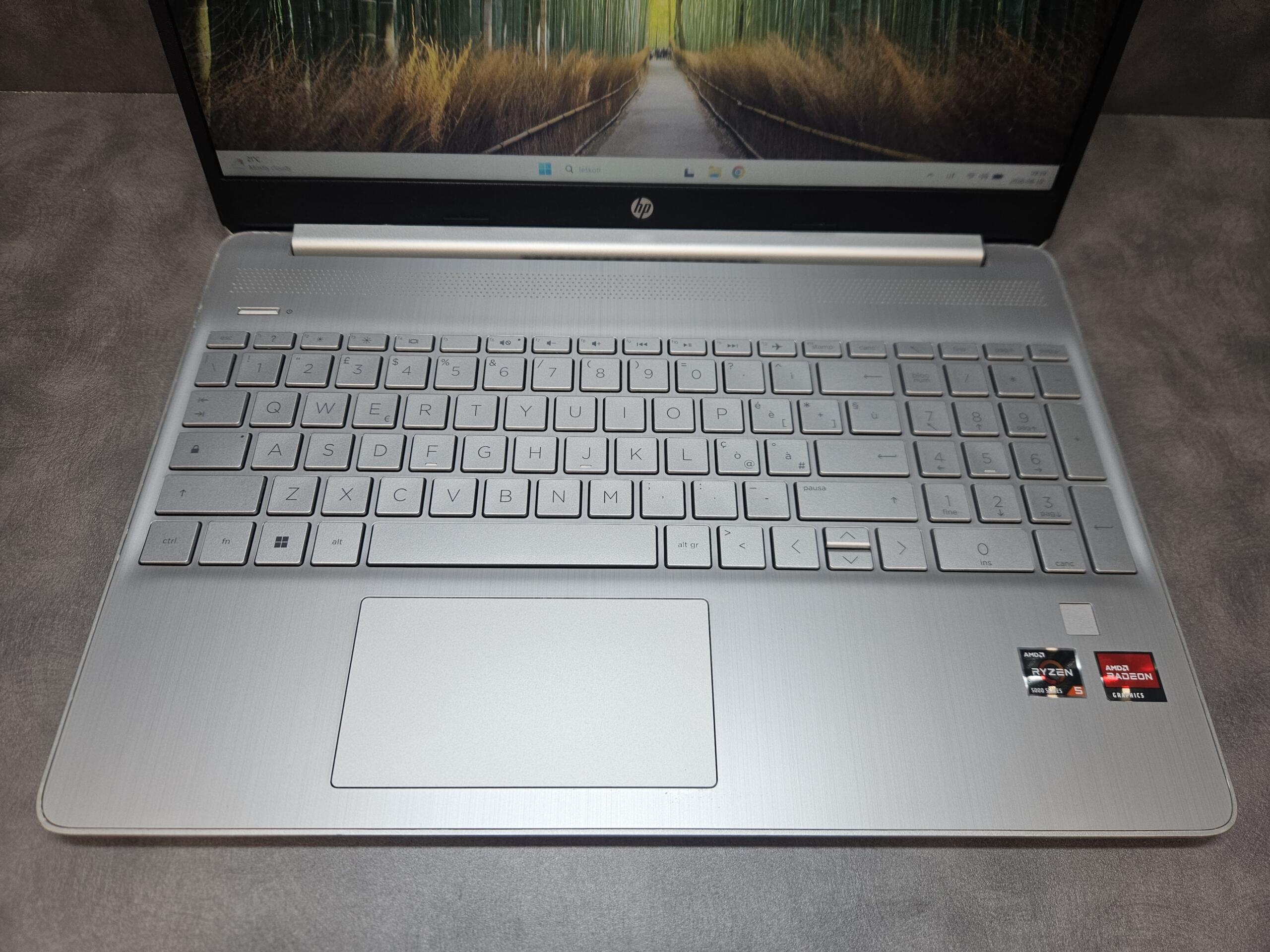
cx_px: 635
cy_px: 476
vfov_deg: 58.9
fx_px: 844
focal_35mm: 23
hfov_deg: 73.9
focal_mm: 5.4
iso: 100
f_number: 1.8
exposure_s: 1/359
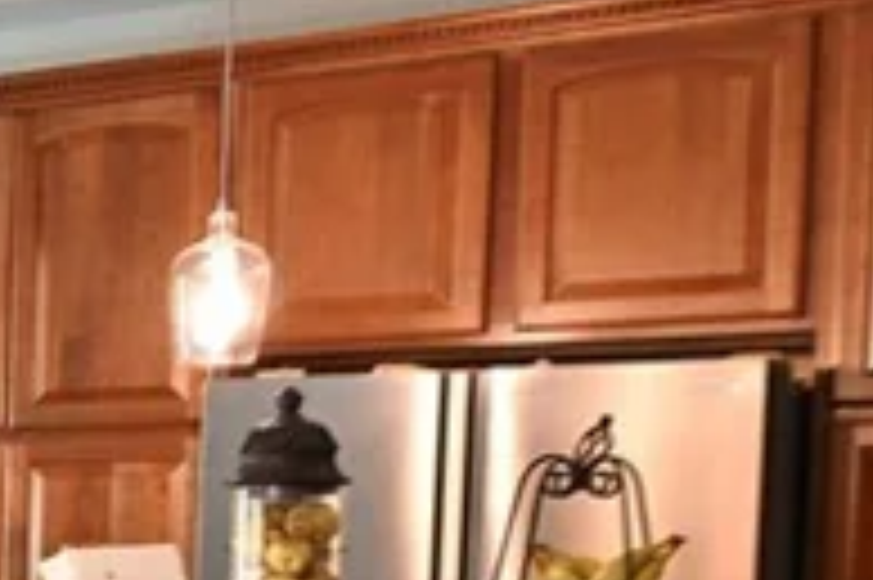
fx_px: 2366
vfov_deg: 13.7
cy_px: 654
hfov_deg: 14.9
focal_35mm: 98
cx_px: -1102
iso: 800
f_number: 5.6
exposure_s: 1/30
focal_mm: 18.5
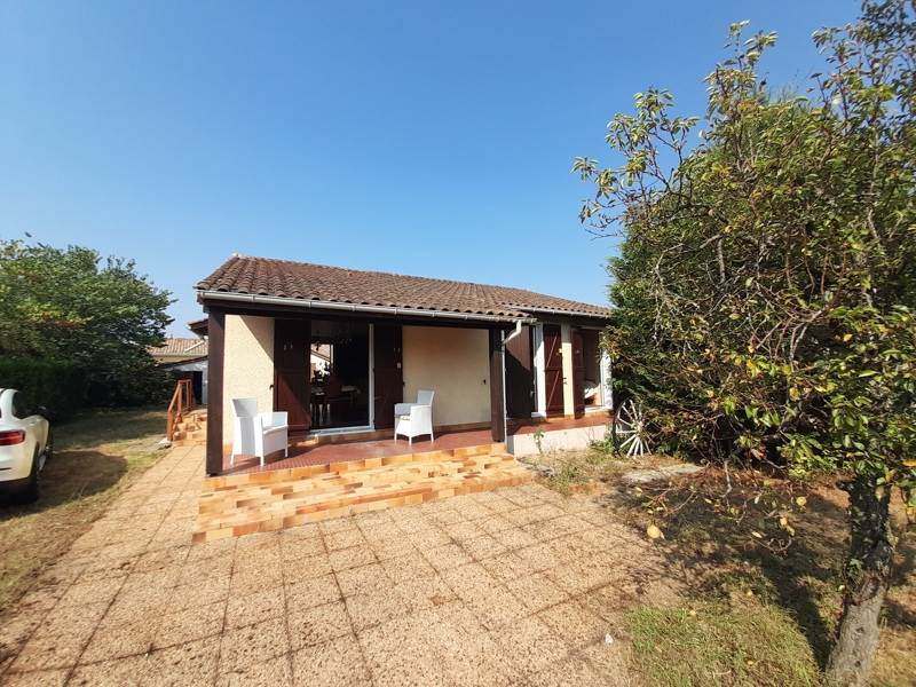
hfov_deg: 106.2
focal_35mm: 13
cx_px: 458
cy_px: 344
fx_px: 344
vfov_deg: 89.9
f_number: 2.2
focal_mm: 1.42
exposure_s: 1/902
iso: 40
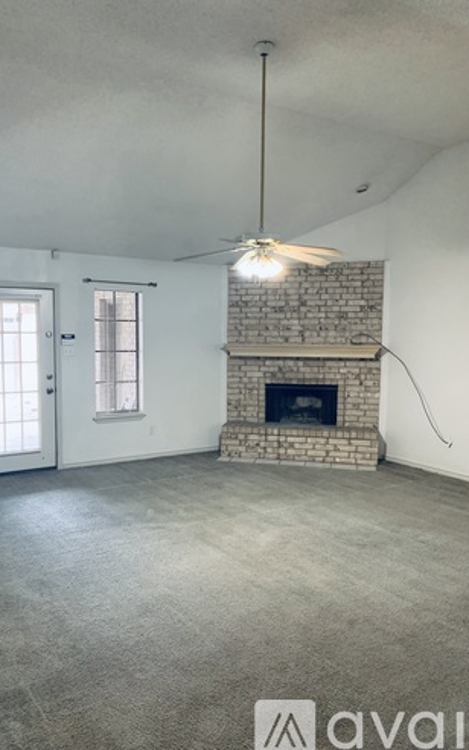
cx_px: 215
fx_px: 572
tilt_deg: -5.2
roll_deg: -0.1
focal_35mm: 28
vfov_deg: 66.4
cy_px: 380
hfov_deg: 44.5
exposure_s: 1/60
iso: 320
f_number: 1.8
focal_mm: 4.25
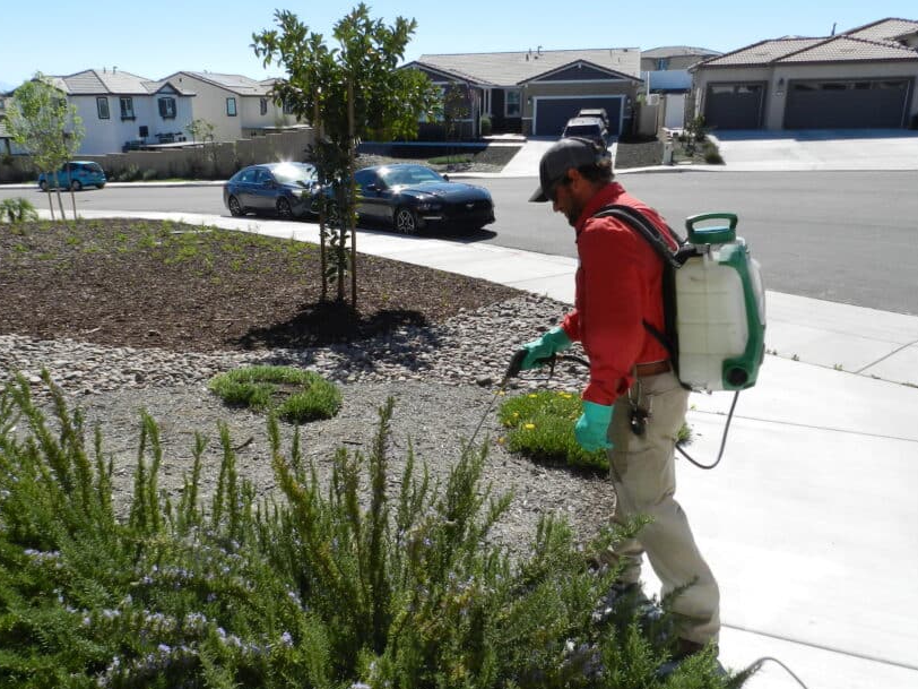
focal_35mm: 29
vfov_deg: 48.2
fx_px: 769
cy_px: 343
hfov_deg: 61.5
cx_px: 401
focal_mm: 4
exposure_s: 1/800
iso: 160
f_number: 4.5
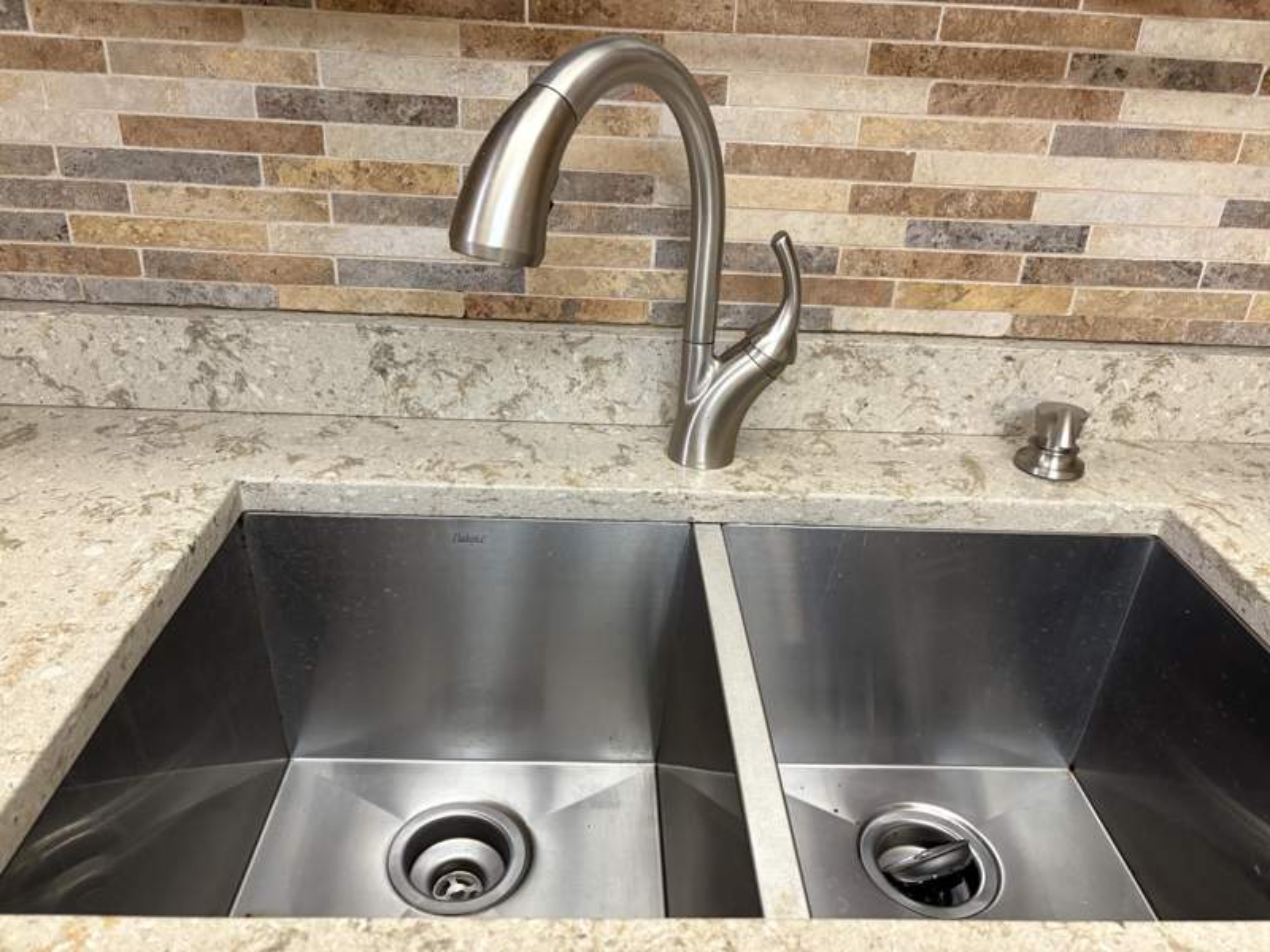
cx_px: 635
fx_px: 954
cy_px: 476
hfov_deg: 67.3
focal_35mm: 26
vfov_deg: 53.1
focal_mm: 5.96
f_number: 1.6
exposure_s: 1/60
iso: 250
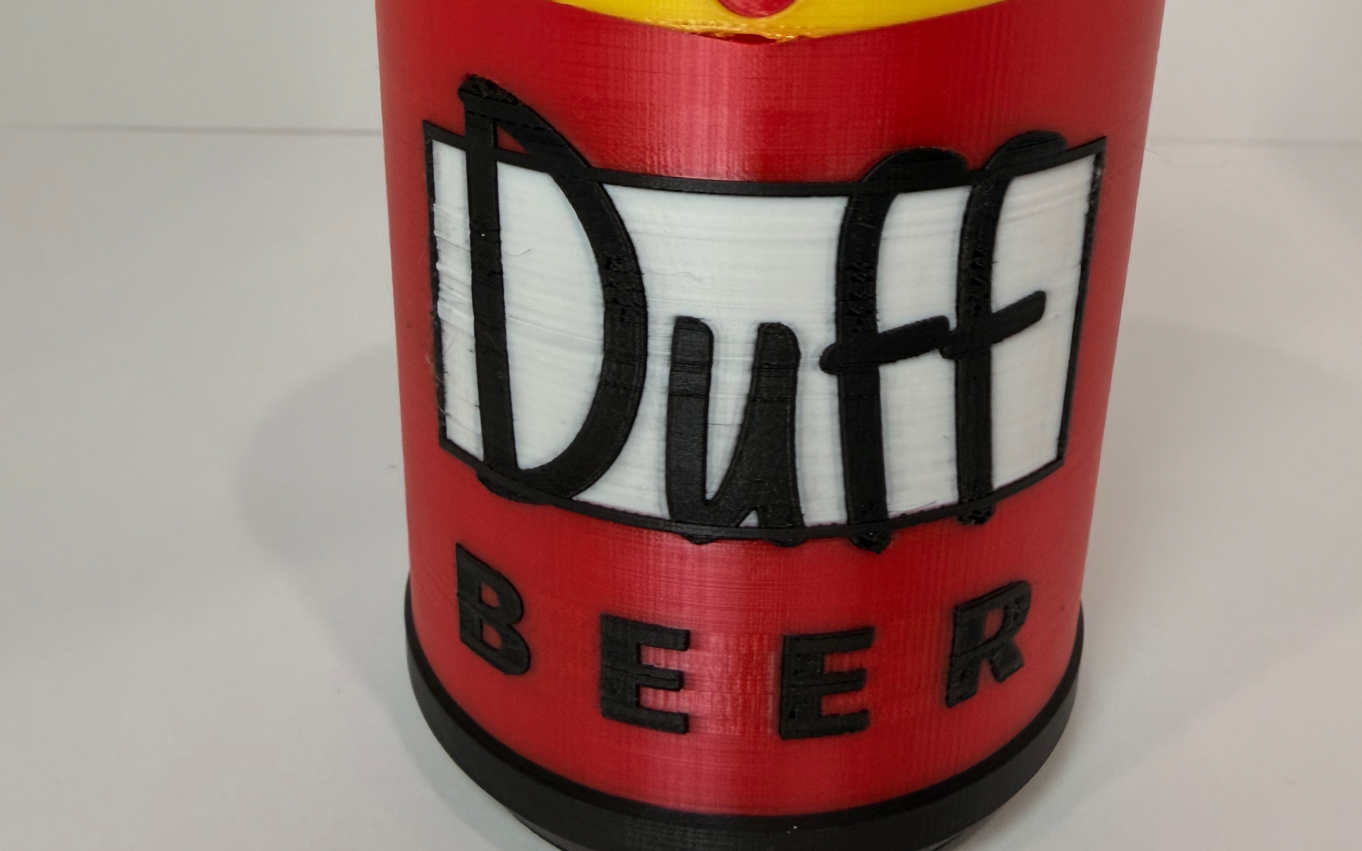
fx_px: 1299
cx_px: 693
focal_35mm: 35
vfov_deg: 35.9
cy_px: 282
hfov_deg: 55.3
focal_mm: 2.22
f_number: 2.2
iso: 100
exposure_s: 1/120
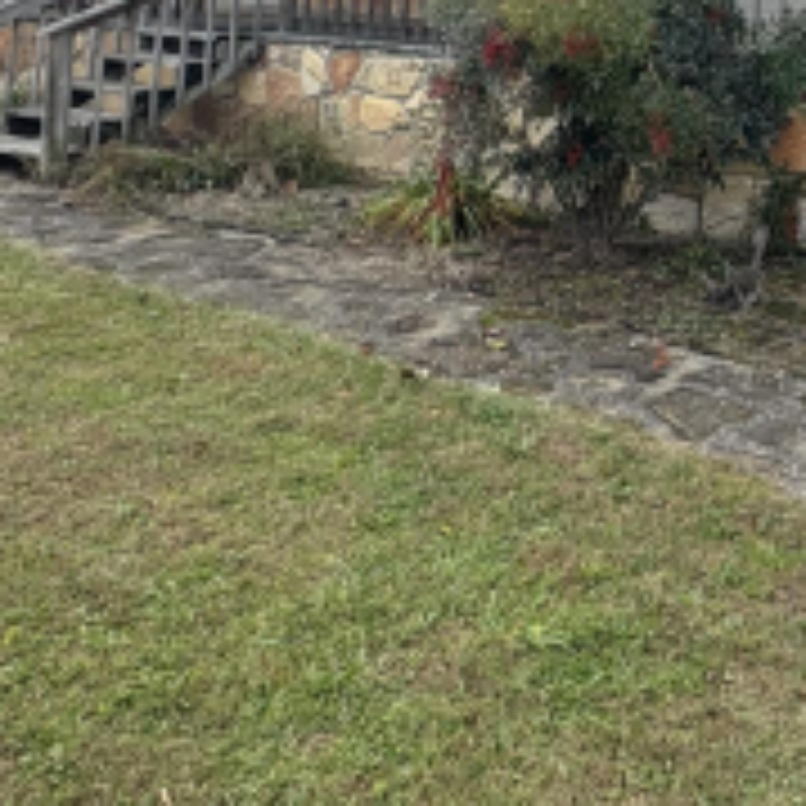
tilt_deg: +5.9
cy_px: -140
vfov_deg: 31.4
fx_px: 1212
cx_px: 889
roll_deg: -2.0
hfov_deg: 32.3
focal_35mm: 46
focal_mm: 2.22
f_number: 2.2
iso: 64
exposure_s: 1/485
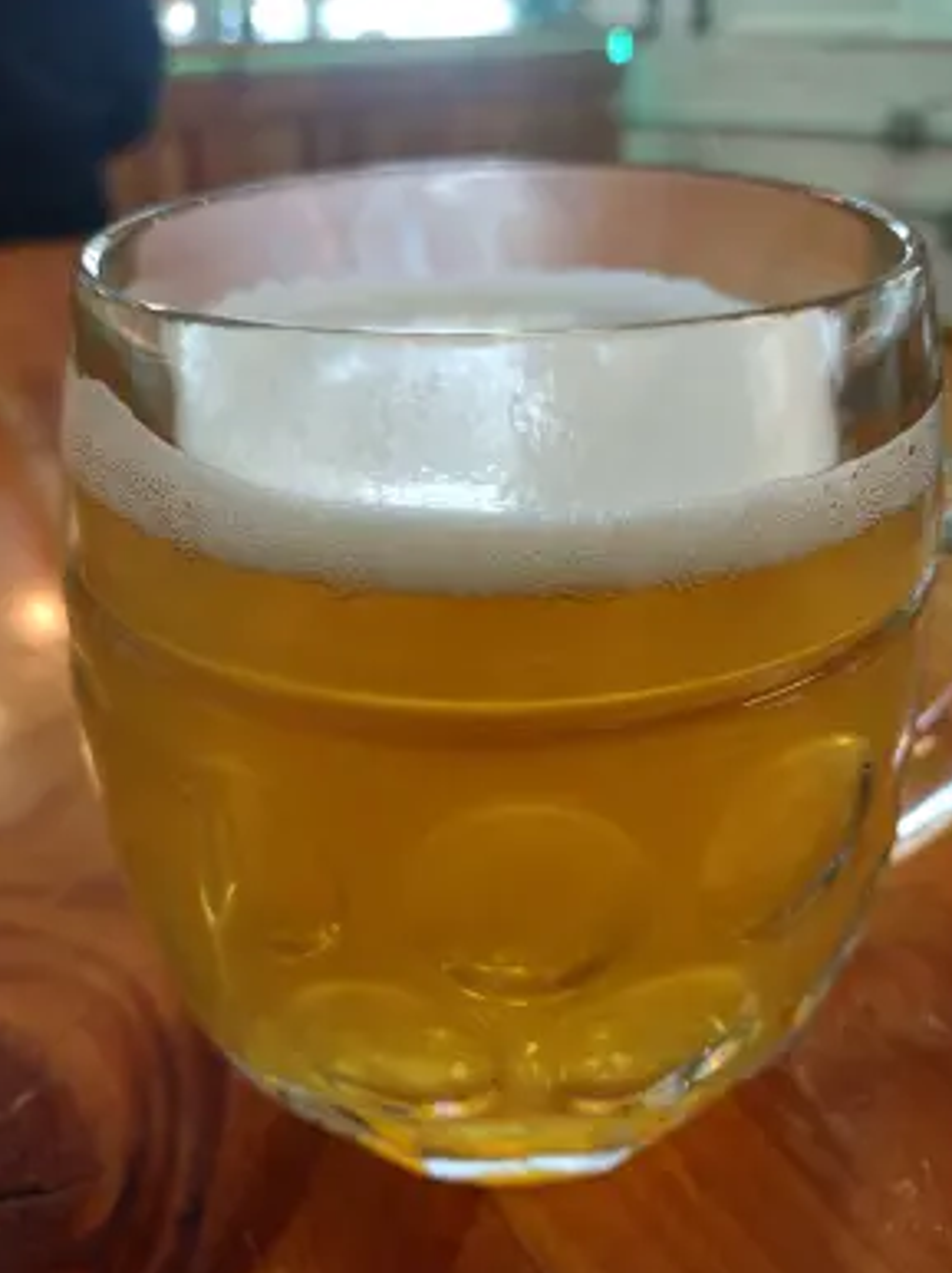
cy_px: 643
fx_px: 1028
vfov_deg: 63.5
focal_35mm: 28
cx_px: 481
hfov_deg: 49.7
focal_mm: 4.71
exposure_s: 1/40
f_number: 1.7
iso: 236
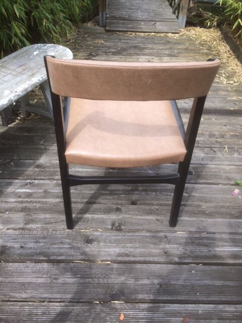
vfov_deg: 61.7
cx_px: 121
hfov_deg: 48.2
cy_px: 162
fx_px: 270
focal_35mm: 29
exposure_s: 1/672
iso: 32
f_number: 2.2
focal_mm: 4.15
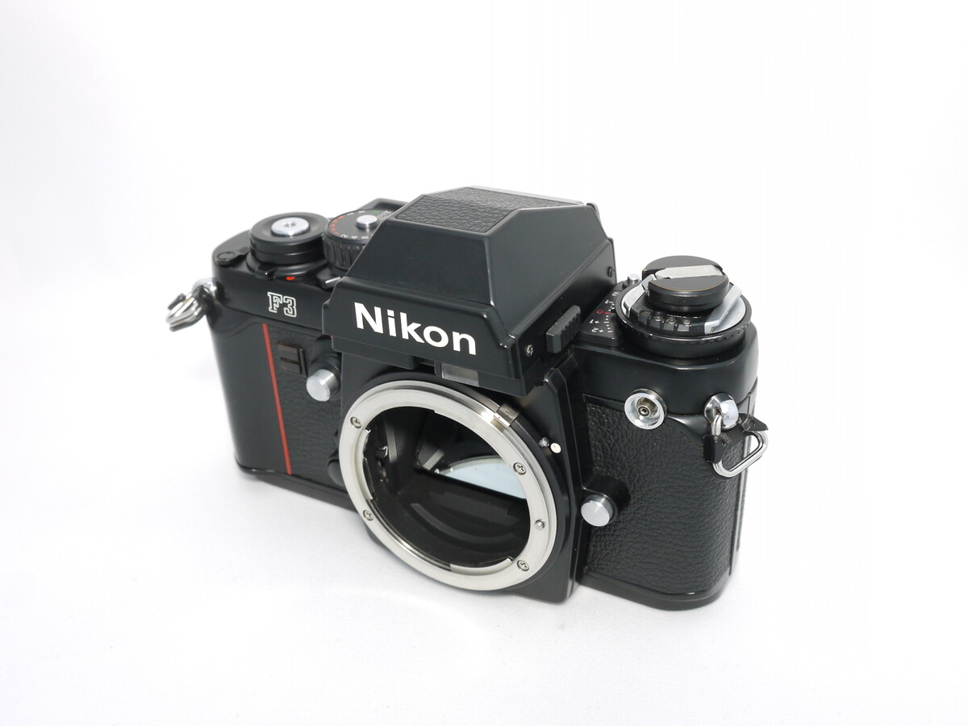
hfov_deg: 51.4
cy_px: 363
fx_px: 1007
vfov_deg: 39.7
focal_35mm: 36
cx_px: 484
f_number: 8
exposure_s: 1/15
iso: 400
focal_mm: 18
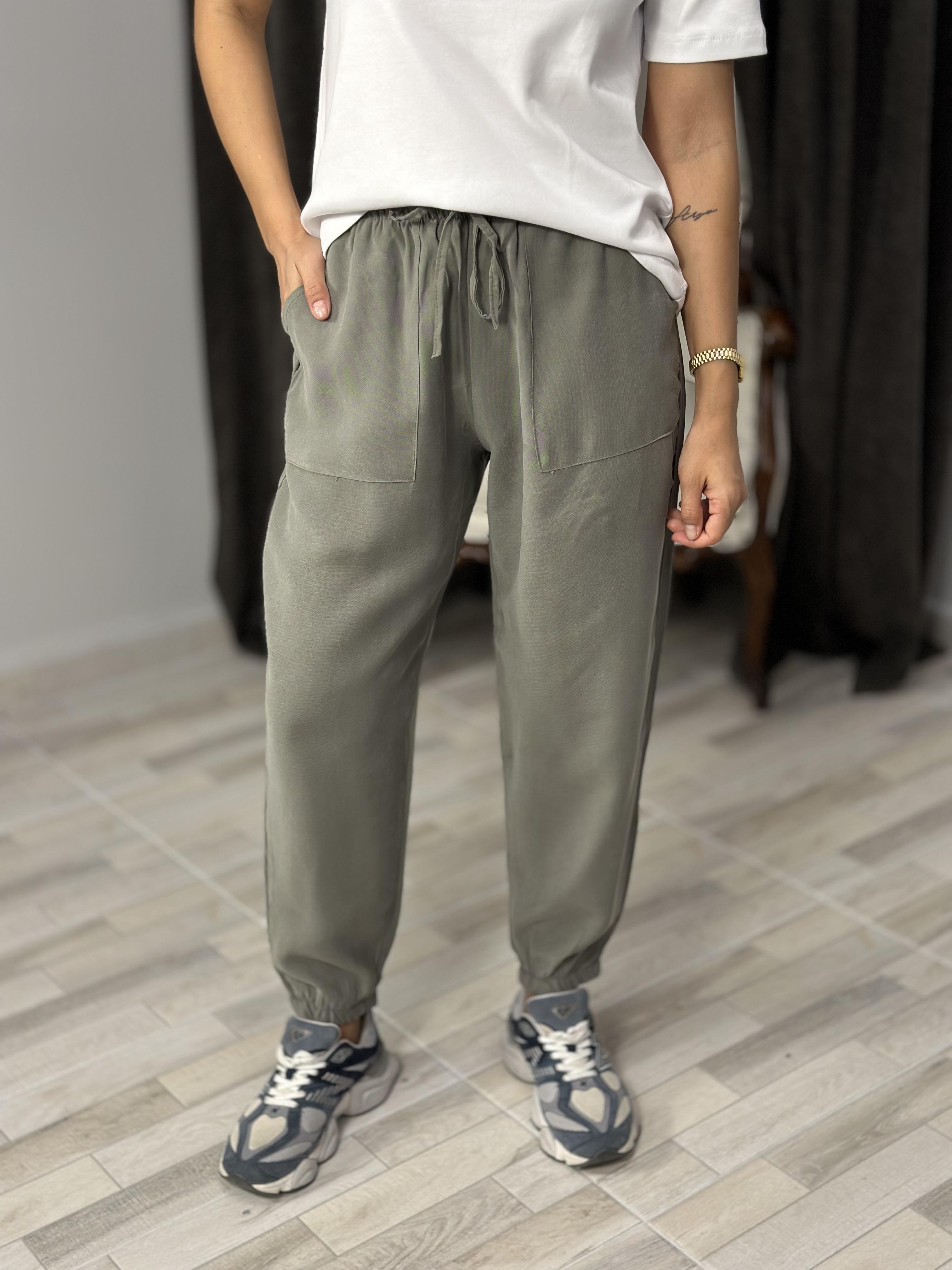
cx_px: 476
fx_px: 1760
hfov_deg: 30.3
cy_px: 635
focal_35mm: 48
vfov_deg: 39.7
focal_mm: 6.86
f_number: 1.78
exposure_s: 1/100
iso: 125
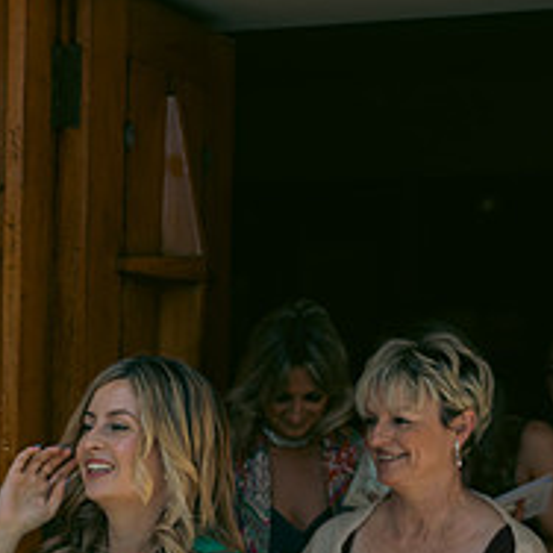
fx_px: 1898
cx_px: -135
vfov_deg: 16.4
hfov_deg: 15.9
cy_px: 487
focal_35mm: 105
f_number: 3.5
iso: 100
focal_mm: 40
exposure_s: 1/800
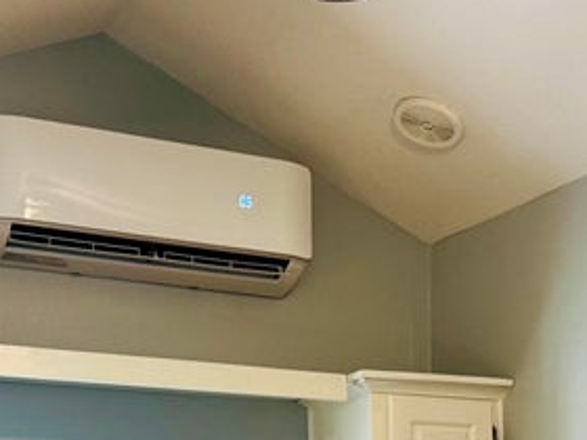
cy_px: 557
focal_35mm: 73
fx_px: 1238
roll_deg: -0.2
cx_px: 320
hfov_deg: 26.7
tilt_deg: +2.0
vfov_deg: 18.8
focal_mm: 6.76
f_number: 1.78
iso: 200
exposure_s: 1/60
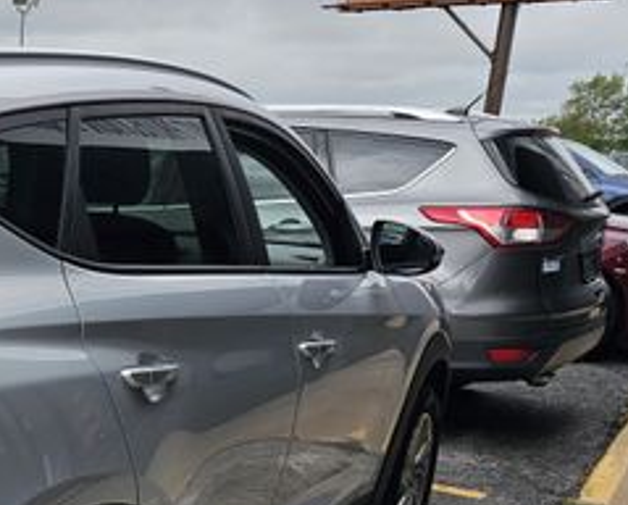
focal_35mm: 60
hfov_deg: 26.5
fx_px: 1117
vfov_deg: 24.7
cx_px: -194
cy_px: 455
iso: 10
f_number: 1.7
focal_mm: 6.3
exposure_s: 1/350
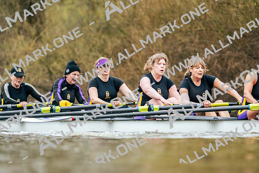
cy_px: 86
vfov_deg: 3.4
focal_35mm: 404
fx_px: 2907
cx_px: 130
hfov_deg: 5.1
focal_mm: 404
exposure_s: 1/2000
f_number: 6.3
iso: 5000
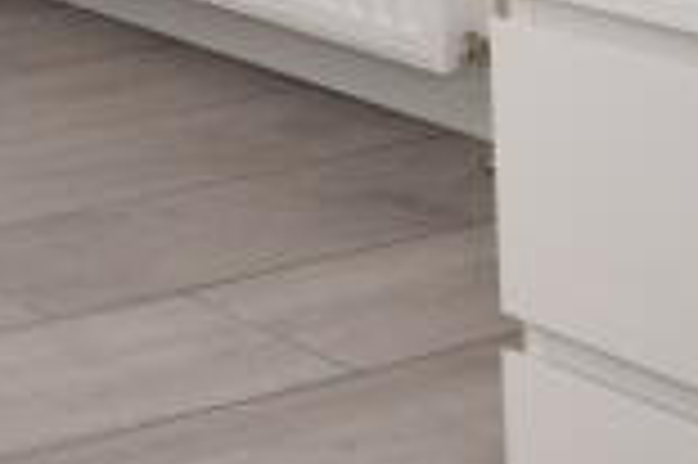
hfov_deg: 13.7
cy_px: -664
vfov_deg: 11.4
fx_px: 1917
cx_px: -1049
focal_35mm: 99
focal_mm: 10
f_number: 5.6
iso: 800
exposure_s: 1/125
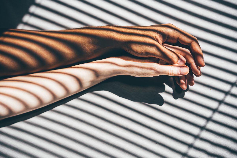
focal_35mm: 55
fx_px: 362
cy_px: 79
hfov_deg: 36.2
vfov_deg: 24.6
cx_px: 118
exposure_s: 1/2500
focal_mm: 55
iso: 160
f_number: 3.5
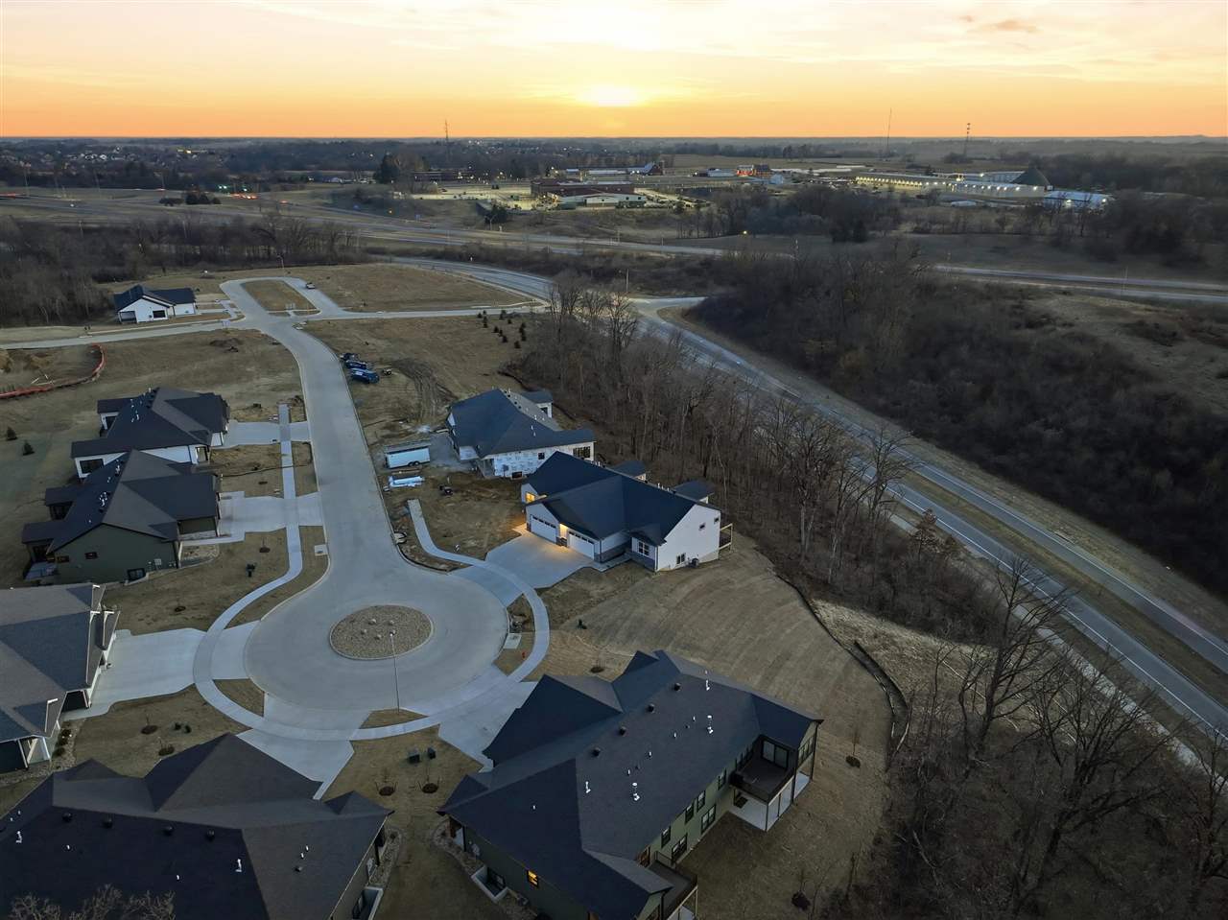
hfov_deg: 71.6
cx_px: 614
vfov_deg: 56.8
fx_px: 851
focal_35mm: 24
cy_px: 460
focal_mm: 12.3
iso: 180
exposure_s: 1/15
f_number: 2.8
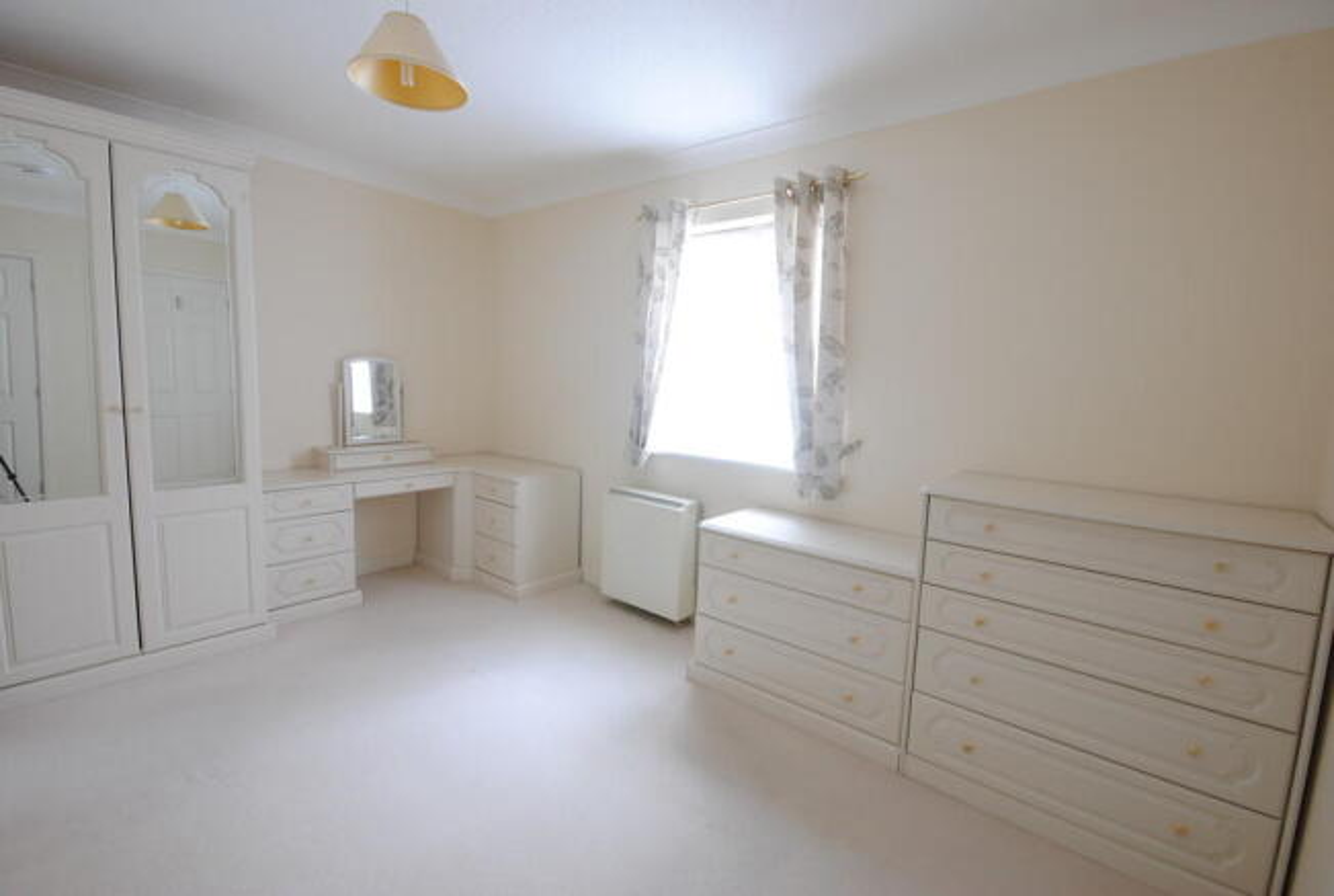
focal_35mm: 15
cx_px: 667
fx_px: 557
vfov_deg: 77.6
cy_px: 448
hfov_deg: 100.3
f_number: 13
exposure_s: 8
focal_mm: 10
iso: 100
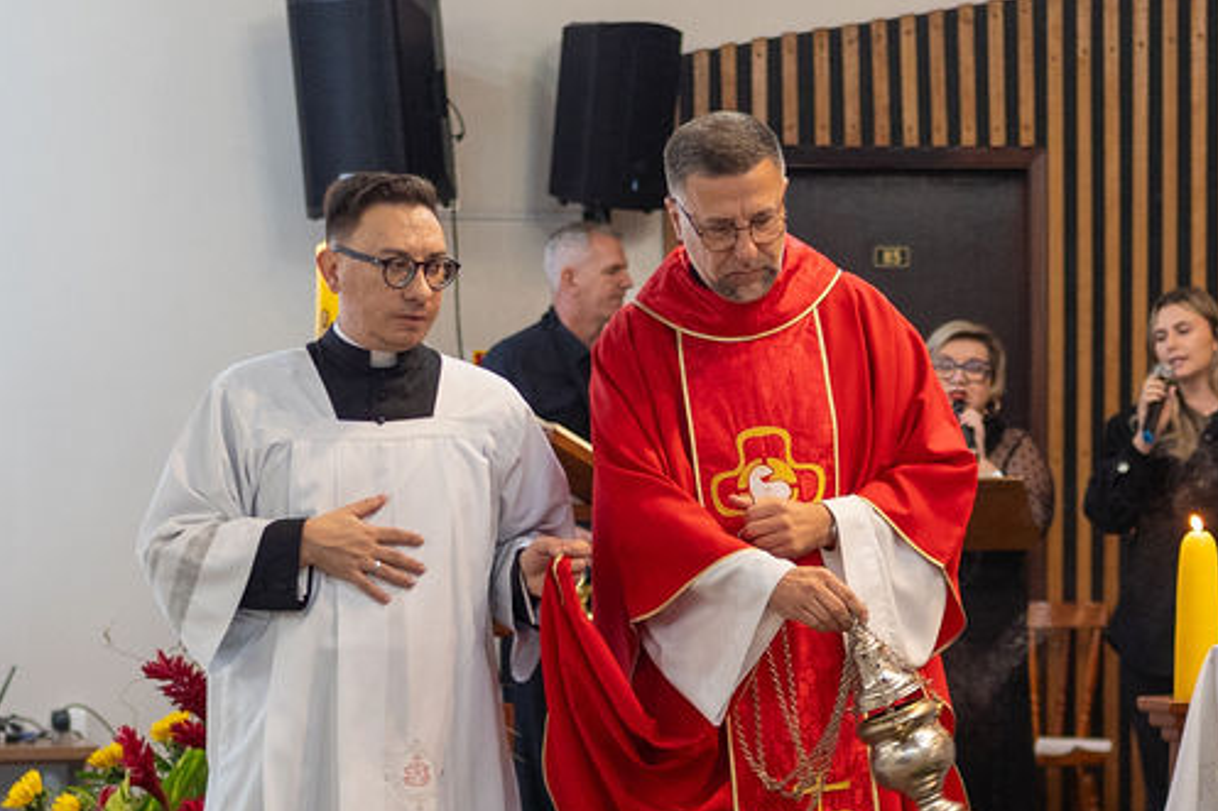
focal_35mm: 110
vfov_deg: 12.4
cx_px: 742
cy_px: 482
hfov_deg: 18.6
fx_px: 3720
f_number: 2
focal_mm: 35
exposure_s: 1/160
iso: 1000
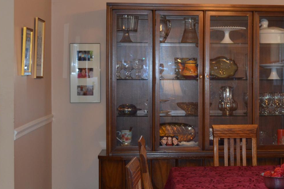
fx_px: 638
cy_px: 83
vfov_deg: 16.8
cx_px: 237
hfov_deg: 24.6
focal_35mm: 81
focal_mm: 26
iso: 400
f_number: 4.2
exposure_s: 1/80
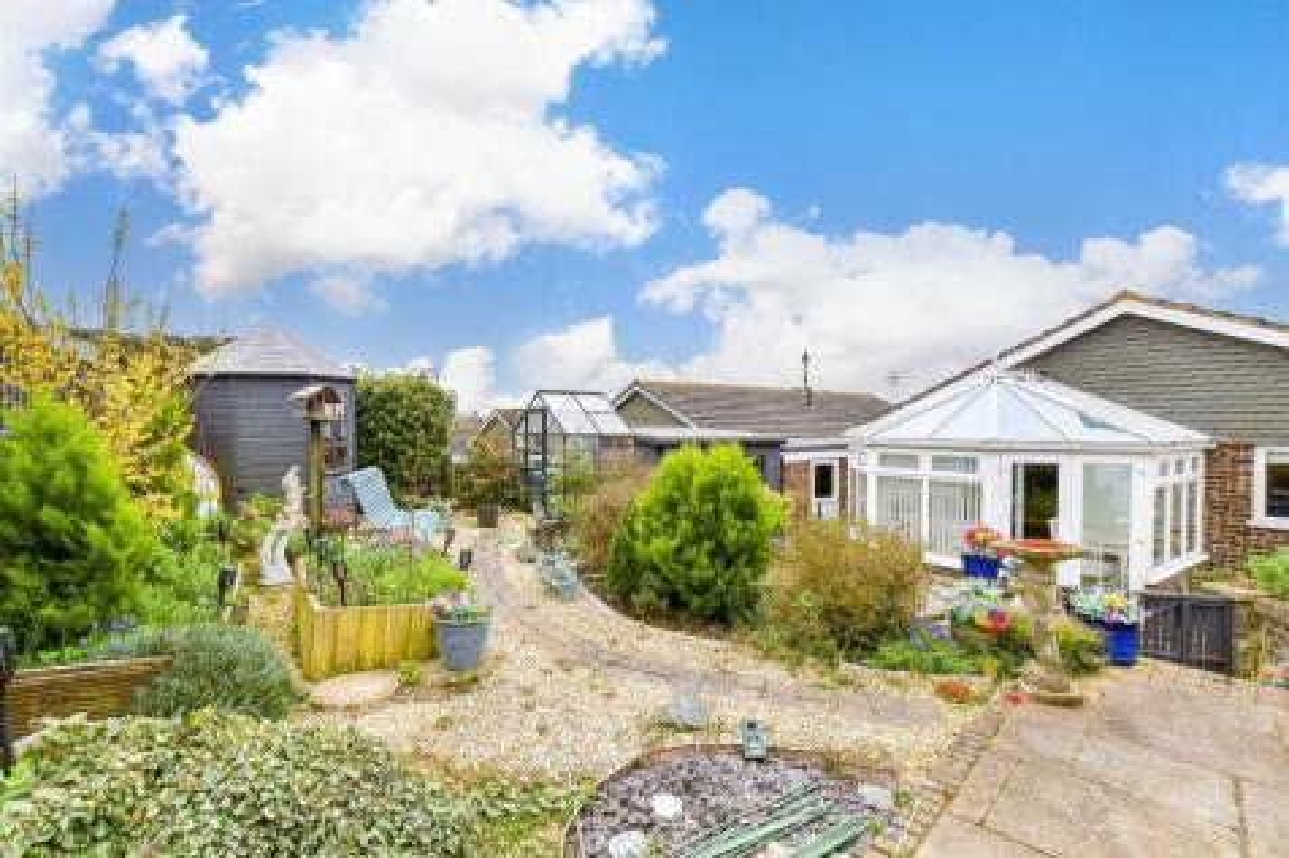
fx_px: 537
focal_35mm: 15
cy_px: 429
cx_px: 644
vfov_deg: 77.3
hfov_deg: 100.4
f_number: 8
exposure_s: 1/100
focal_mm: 10
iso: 160
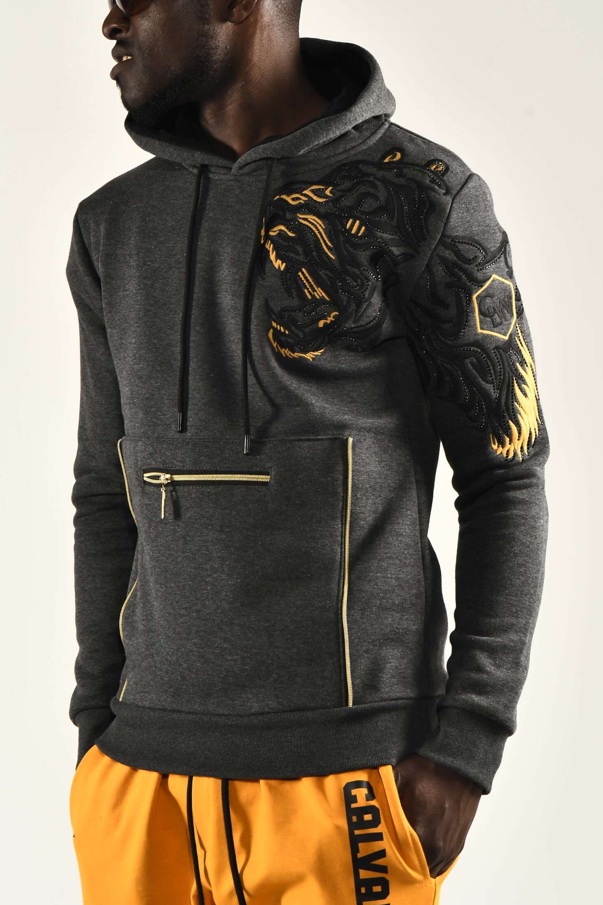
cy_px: 382
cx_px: 256
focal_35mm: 95
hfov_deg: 14.4
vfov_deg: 21.4
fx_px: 2387
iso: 160
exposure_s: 1/125
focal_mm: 55
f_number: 10
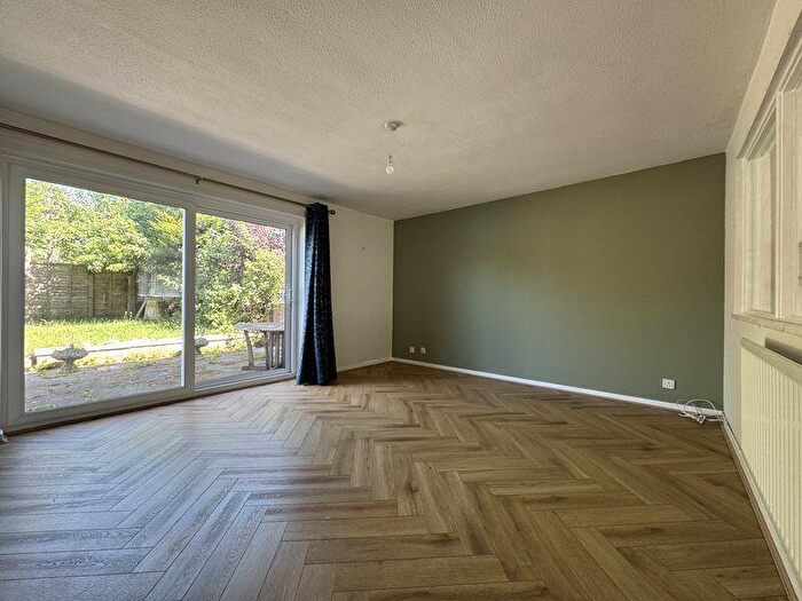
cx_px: 401
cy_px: 300
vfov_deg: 85.7
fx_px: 324
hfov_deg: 102.1
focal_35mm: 14
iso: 125
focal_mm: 2.22
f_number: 2.2
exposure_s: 1/99
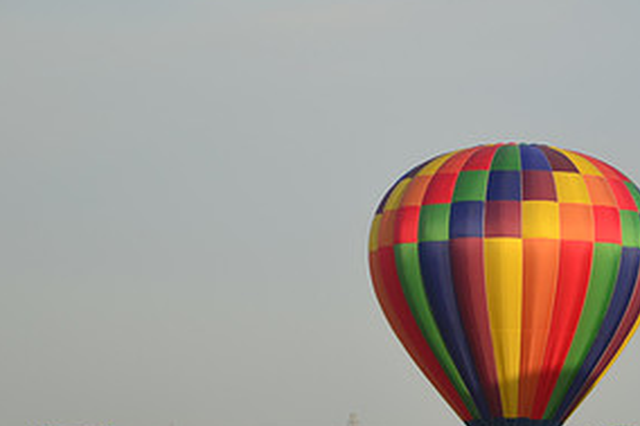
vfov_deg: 5.3
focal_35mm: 260
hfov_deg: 7.9
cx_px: 552
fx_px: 4620
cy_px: 329
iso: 100
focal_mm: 85
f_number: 5.6
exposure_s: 1/250
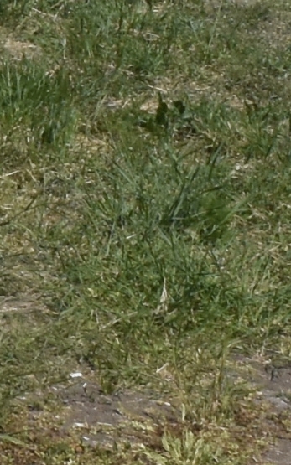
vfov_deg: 9.3
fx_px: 2829
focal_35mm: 223
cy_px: -79
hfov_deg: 5.6
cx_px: -537
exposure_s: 1/1000
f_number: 16
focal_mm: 18
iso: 800
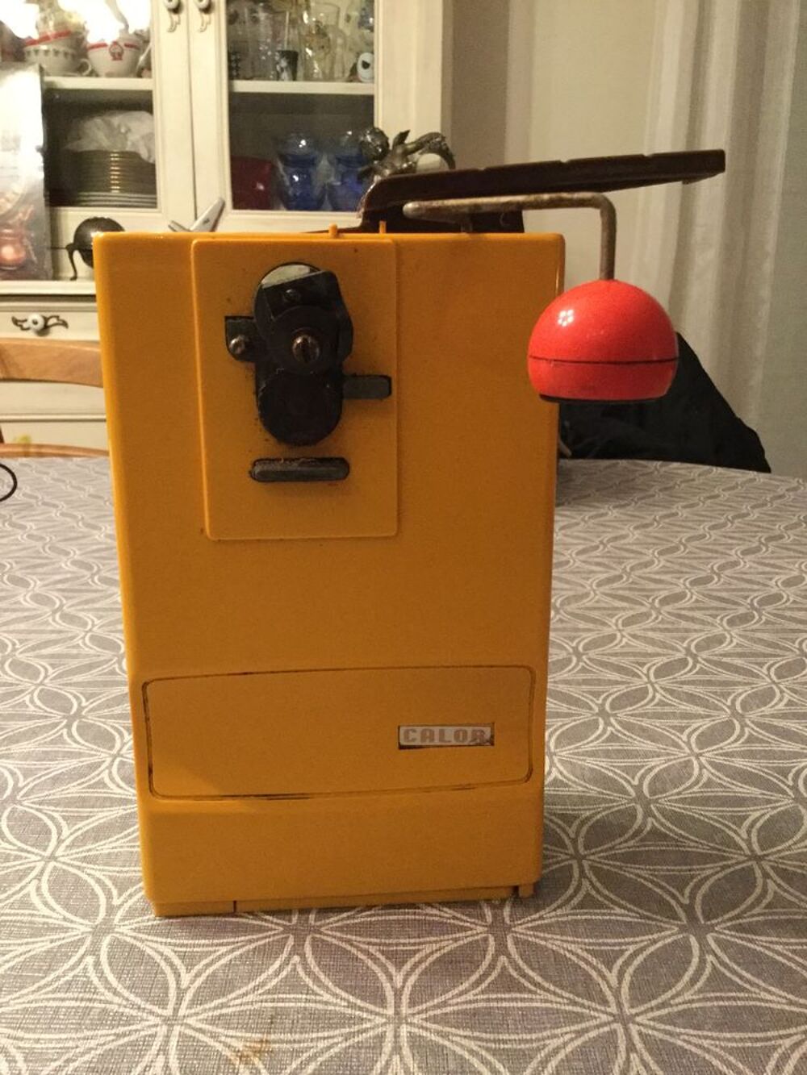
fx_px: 963
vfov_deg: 58.3
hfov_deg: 45.4
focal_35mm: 31
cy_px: 538
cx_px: 404
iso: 320
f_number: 2.4
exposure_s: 1/17
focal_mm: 3.3
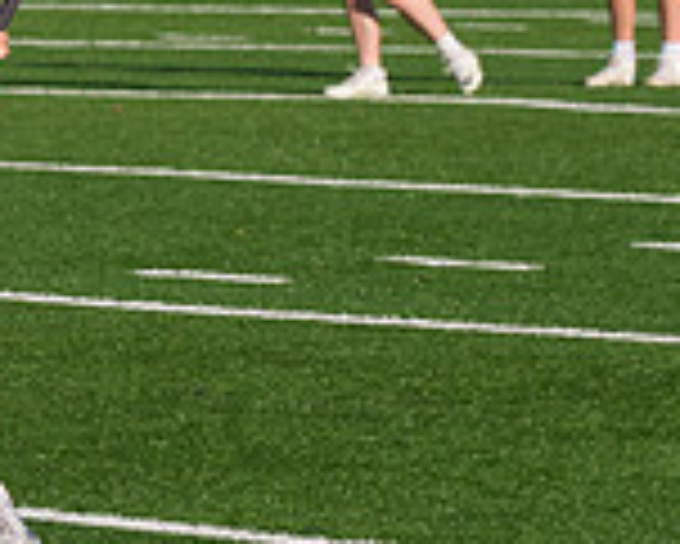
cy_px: 297
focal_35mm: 512
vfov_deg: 3.0
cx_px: -302
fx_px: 10311
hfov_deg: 3.8
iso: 250
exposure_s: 1/1600
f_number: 5.6
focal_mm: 95
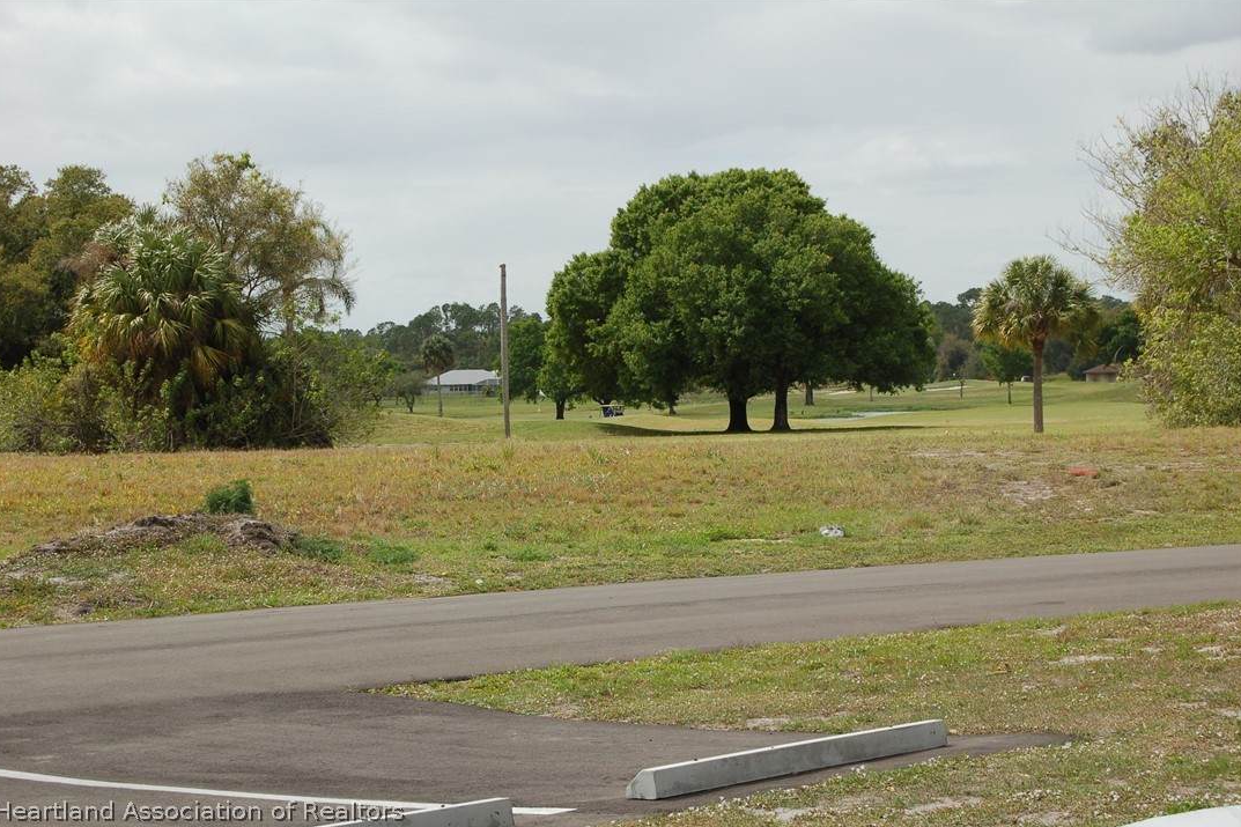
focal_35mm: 84
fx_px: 2878
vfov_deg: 16.4
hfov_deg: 24.3
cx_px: 616
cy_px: 412
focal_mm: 55
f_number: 10
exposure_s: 1/400
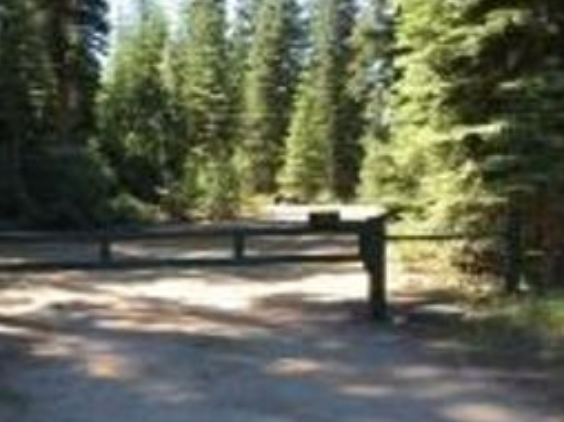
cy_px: 271
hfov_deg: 33.5
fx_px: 928
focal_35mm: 57
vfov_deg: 25.5
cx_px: 182
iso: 25
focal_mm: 4.15
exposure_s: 1/188
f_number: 2.2
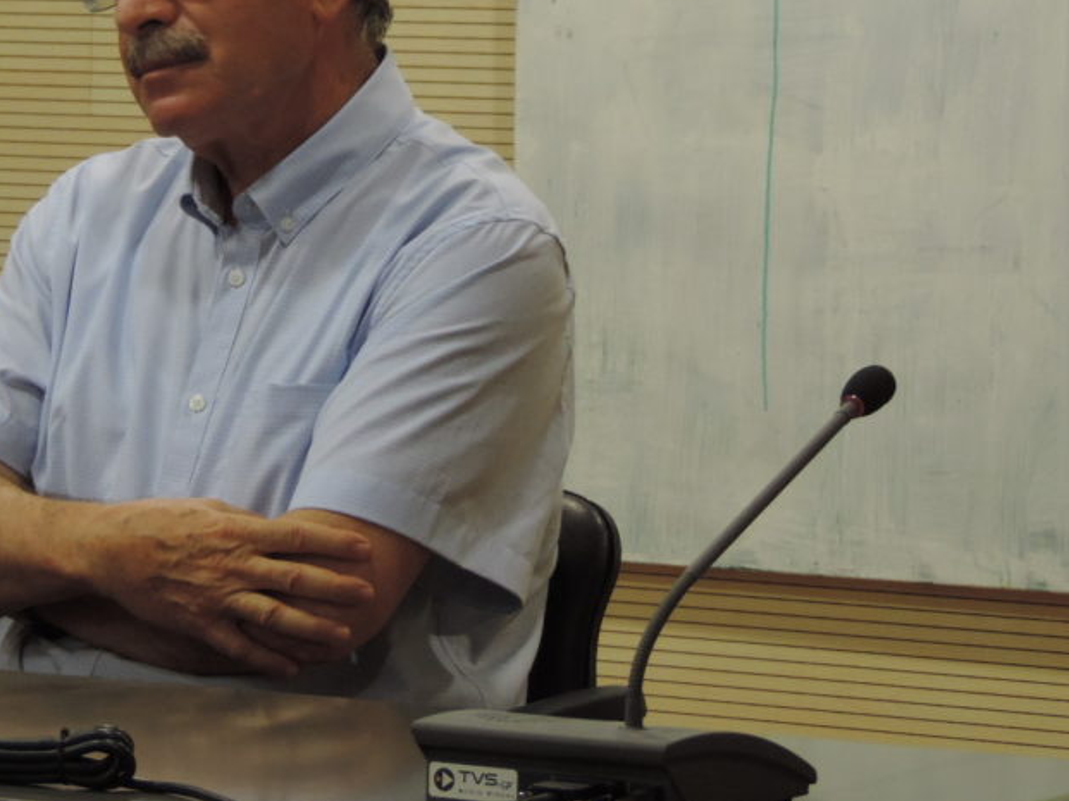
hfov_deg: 10.0
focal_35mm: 198
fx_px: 6111
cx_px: 203
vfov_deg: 7.5
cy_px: 193
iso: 400
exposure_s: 1/25
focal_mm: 21.4
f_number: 4.2
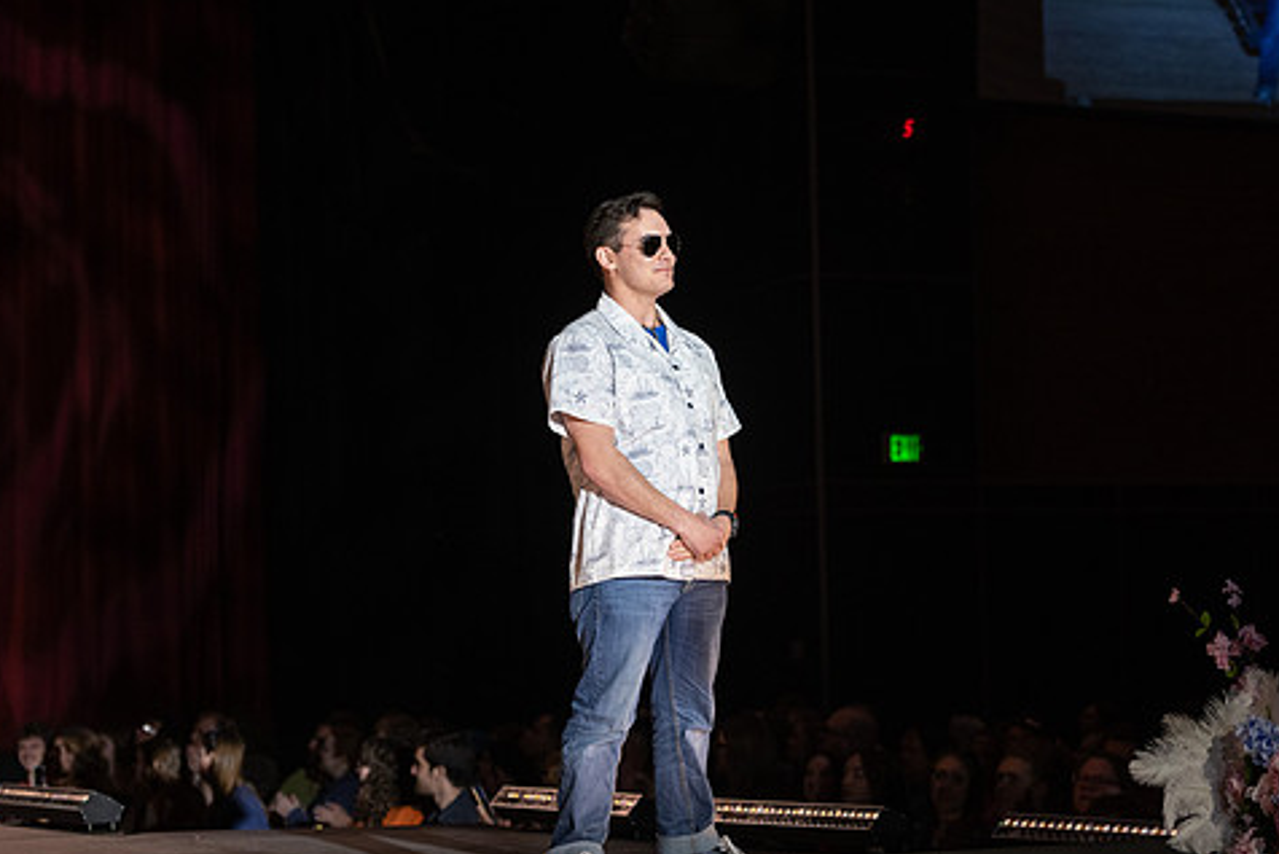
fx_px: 3661
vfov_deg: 13.3
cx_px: 701
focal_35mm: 103
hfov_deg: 19.8
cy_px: 551
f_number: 2.8
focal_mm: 75
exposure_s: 1/800
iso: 800
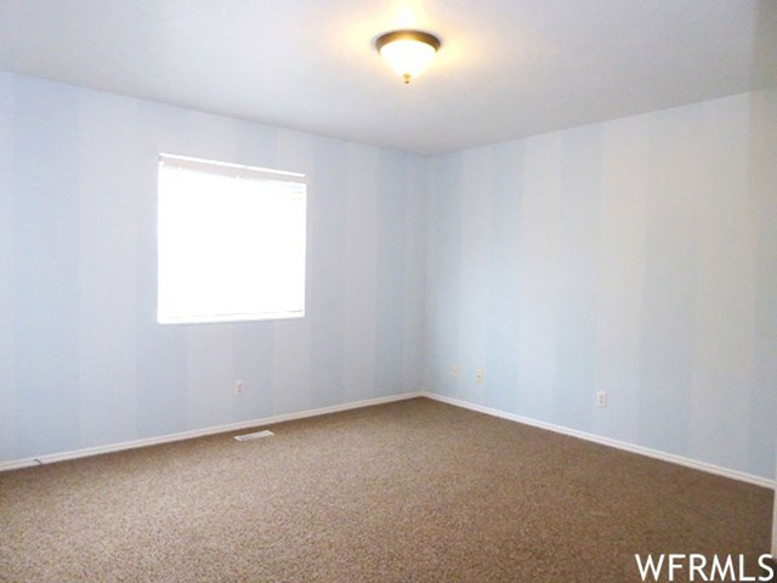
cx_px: 388
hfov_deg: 71.6
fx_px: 539
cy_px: 292
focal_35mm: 24
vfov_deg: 56.8
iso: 640
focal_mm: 4.3
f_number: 3.3
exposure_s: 1/60
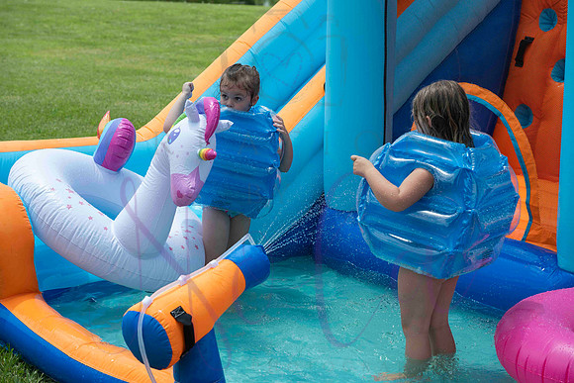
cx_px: 287
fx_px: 1201
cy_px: 192
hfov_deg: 26.9
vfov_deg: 18.1
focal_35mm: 75
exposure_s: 1/1000
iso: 400
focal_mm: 74
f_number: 6.3
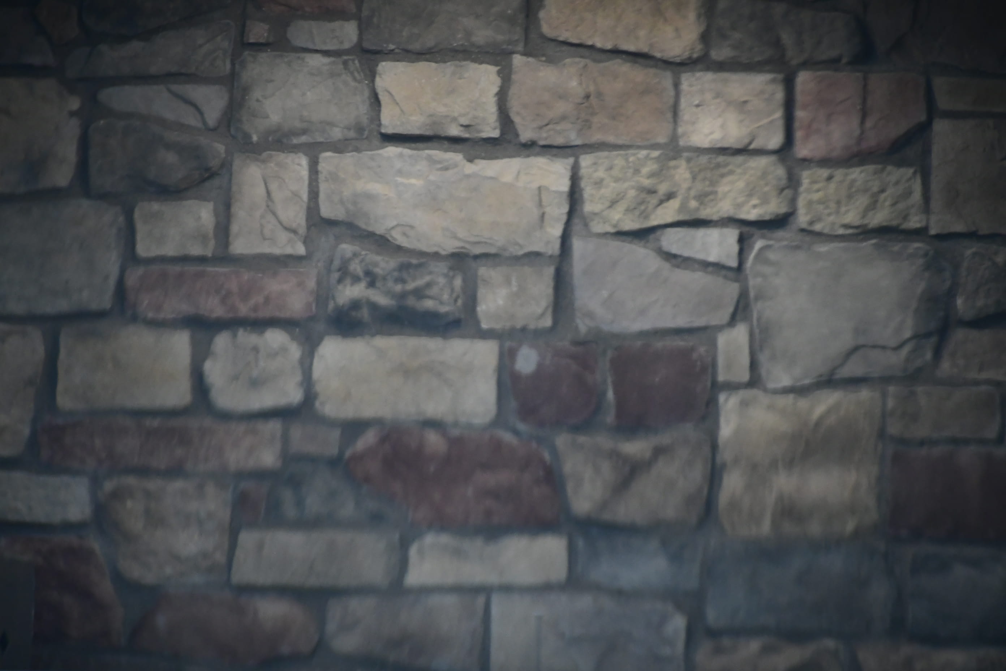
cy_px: 336
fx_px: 12574
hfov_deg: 4.6
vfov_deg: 3.1
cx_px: 503
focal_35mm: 450
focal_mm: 300
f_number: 6.3
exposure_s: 1/250
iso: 3200
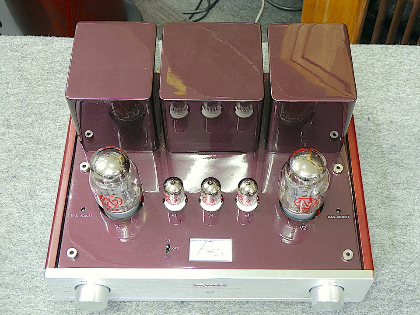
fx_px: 607
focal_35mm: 50
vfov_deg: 29.1
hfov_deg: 38.2
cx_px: 210
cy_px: 158
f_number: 4.5
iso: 100
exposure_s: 1/1.3
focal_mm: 9
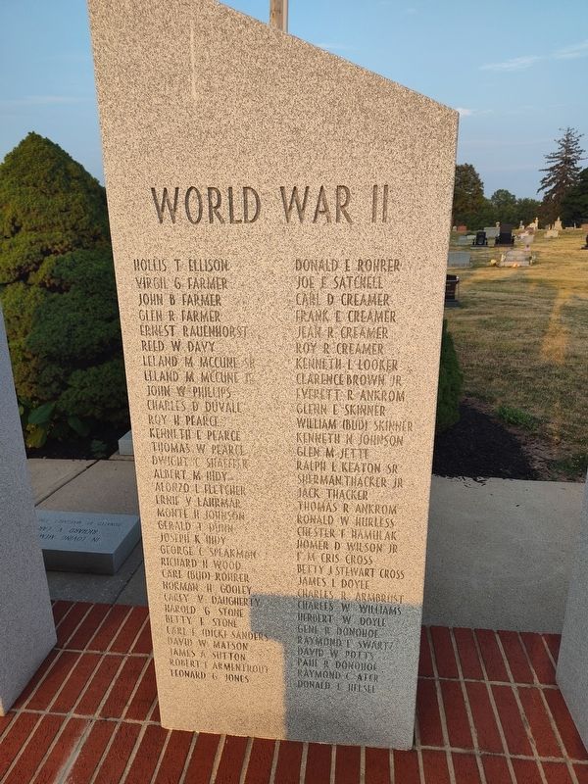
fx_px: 521
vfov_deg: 73.9
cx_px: 294
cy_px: 392
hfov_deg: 58.9
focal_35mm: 23
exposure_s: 1/349
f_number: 1.8
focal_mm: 5.56
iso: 100
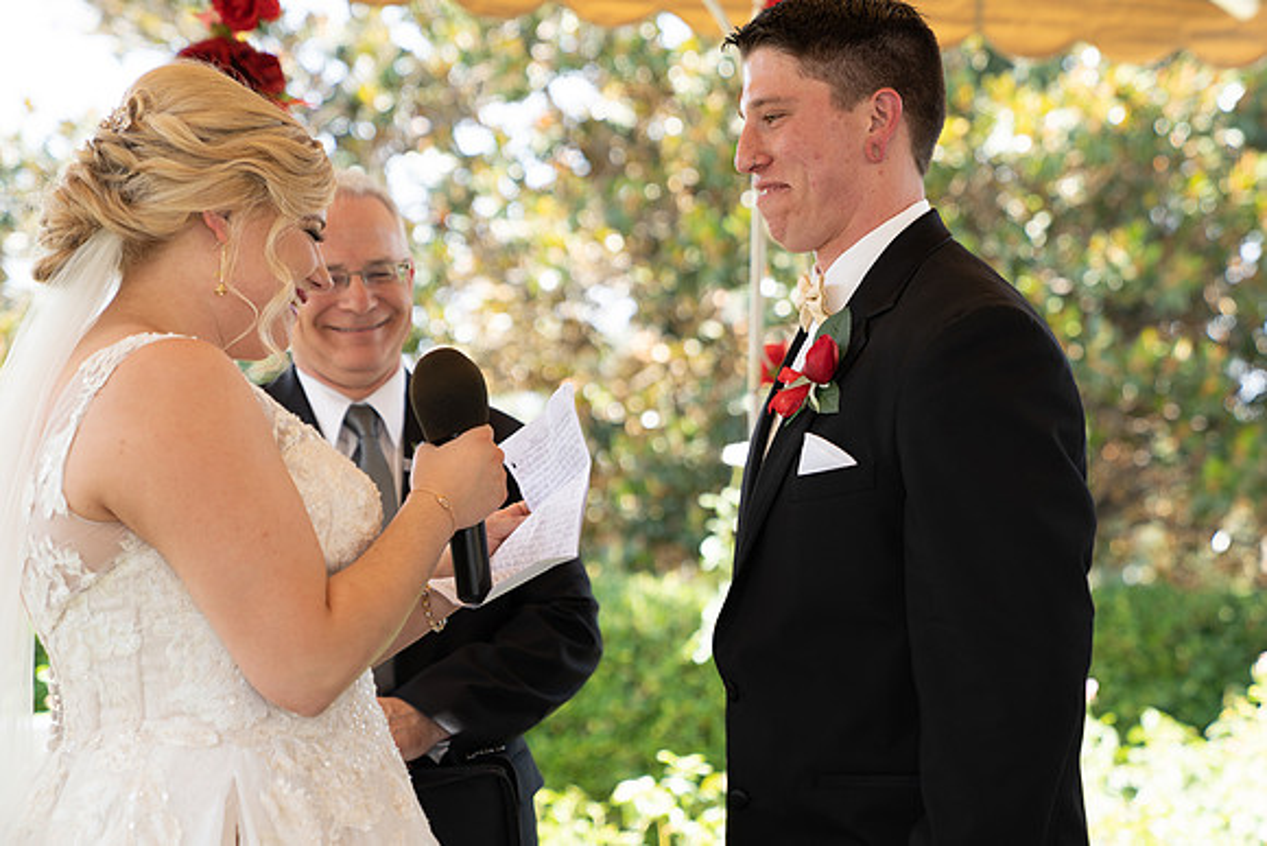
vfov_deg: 16.9
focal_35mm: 81
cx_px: 733
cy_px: 405
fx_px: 2849
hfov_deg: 25.0
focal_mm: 70
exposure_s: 1/100
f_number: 3.2
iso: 100
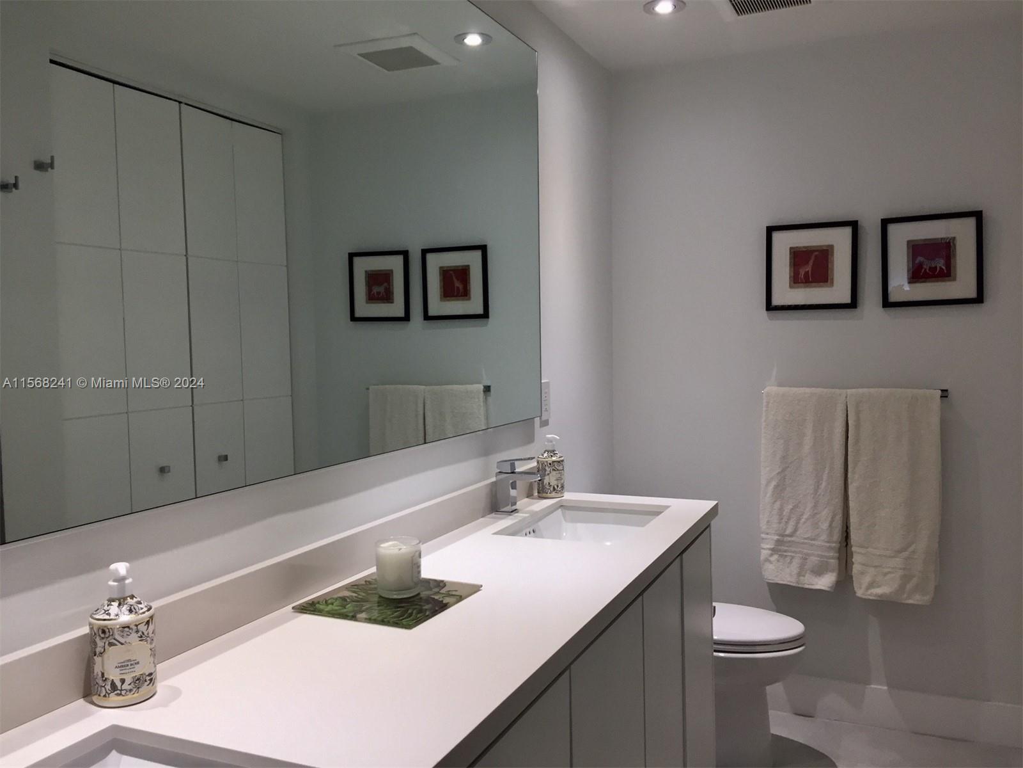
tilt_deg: -2.5
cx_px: 512
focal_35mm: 29
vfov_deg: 48.2
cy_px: 384
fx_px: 857
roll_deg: +1.8
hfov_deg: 61.7
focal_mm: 4.15
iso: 40
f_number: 2.2
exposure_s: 1/40
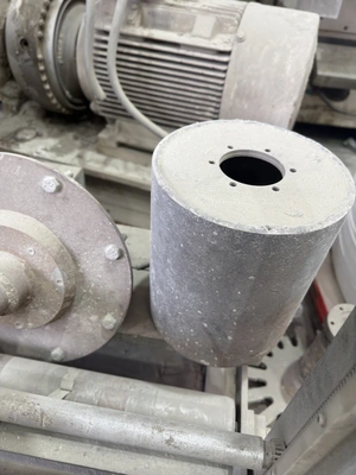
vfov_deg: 71.6
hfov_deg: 56.8
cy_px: 238
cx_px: 178
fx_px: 329
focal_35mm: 24
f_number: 1.78
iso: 200
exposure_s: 1/100
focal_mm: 6.76
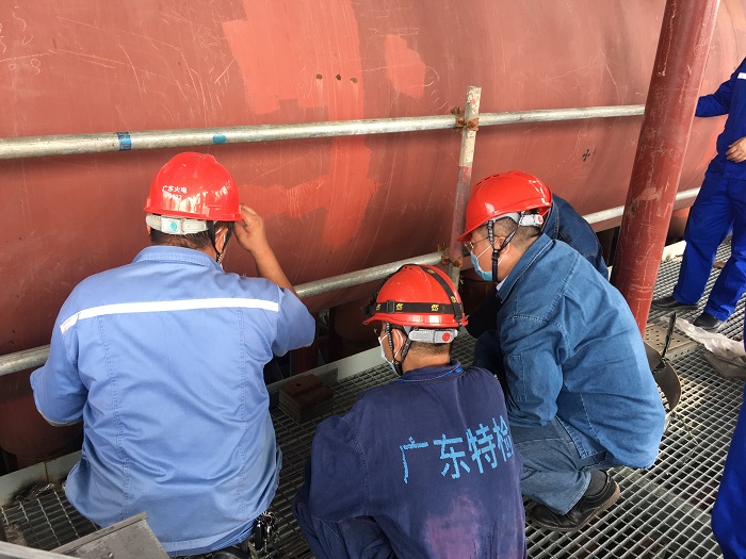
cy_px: 280
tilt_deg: -21.2
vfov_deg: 48.2
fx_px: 625
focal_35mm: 29
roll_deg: -3.3
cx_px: 373
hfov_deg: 61.7
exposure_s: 1/100
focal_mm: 4.15
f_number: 2.2
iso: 40
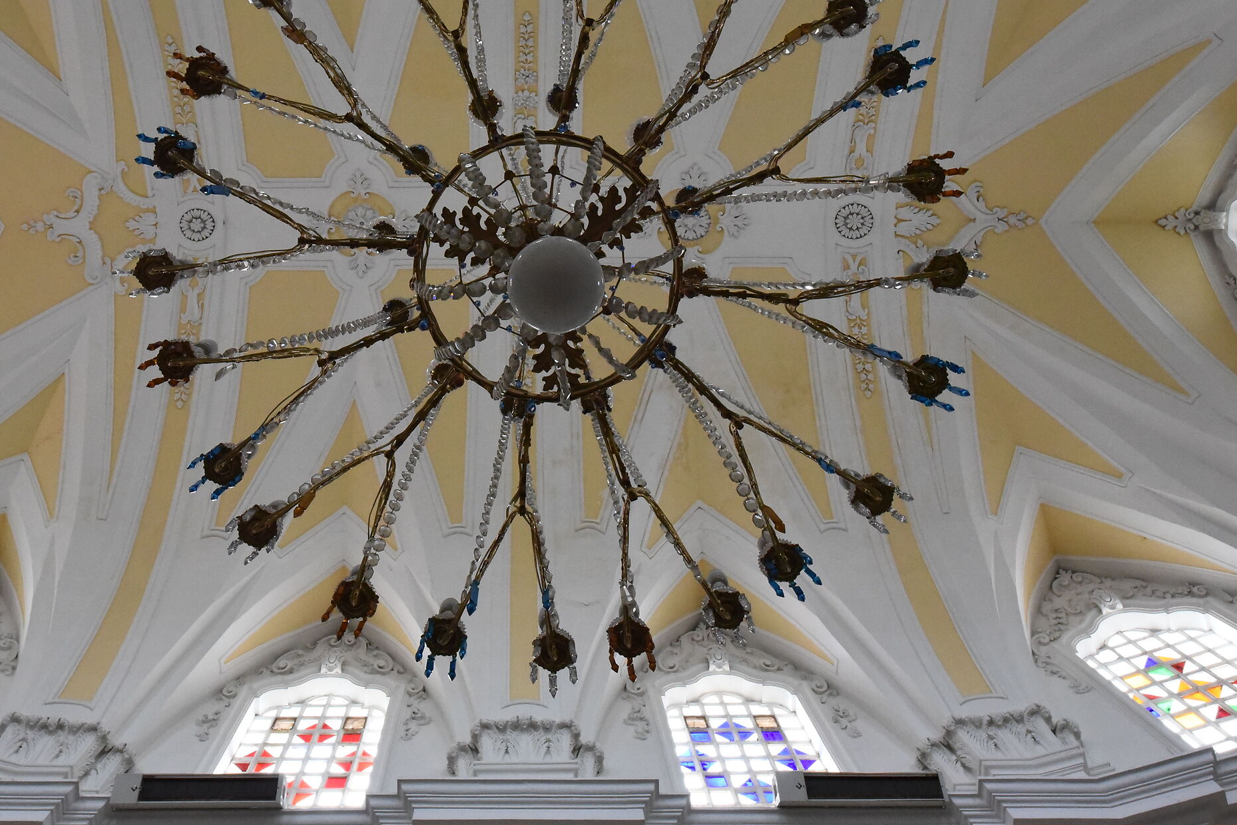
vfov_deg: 42.0
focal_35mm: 31
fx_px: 1065
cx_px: 532
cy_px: 307
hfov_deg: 60.0
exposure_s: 1/125
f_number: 13
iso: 8000
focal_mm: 24
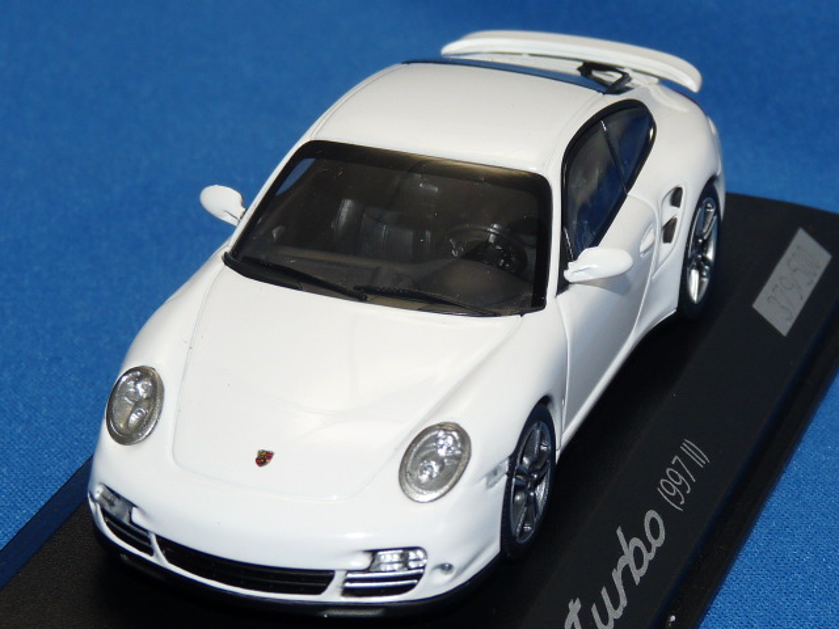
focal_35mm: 129
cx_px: 420
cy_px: 314
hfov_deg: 15.3
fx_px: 3127
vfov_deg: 11.5
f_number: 4
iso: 100
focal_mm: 12.8
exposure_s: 1/40
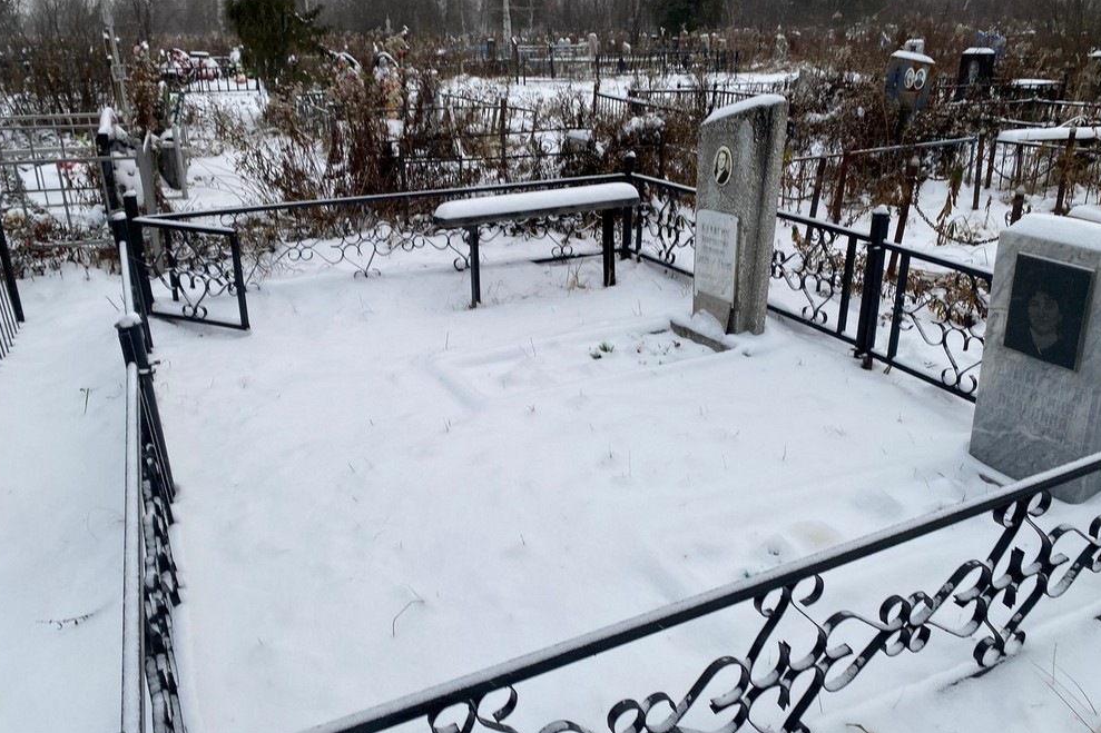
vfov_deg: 46.4
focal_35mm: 28
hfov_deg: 65.5
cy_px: 353
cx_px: 560
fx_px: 856
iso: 32
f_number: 1.8
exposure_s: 1/122
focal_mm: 4.25
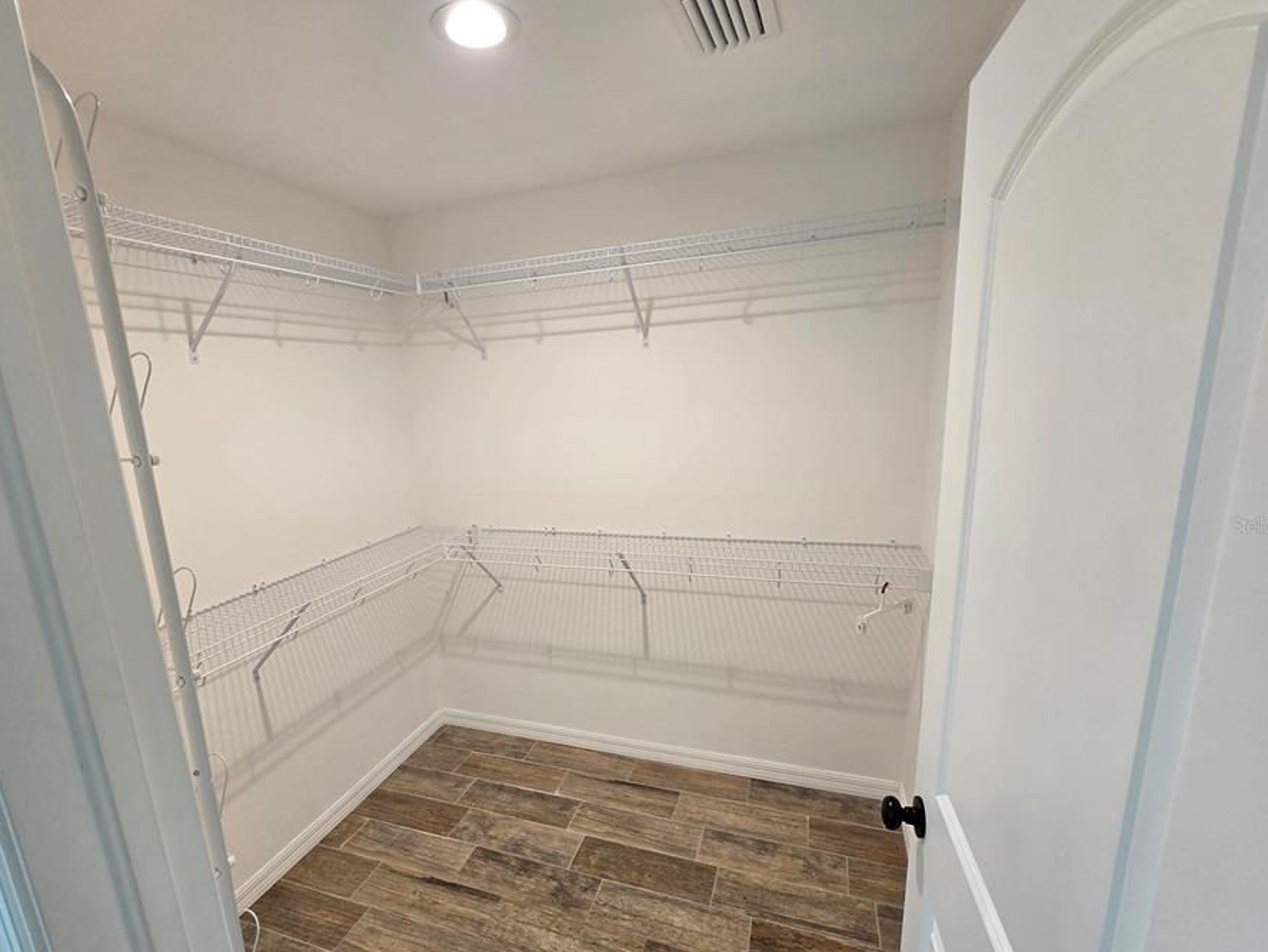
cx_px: 586
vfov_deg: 81.5
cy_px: 525
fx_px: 550
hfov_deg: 98.0
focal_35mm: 15
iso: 125
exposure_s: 1/60
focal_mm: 2.2
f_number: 2.2
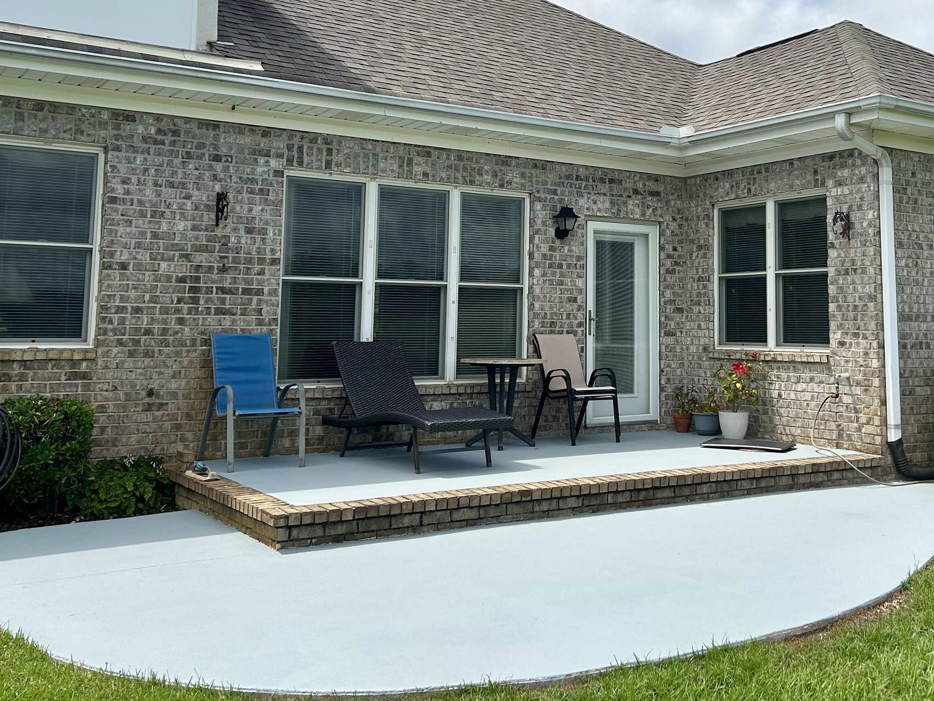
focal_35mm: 40
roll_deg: -0.4
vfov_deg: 35.4
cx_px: 594
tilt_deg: +6.7
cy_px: 202
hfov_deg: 46.3
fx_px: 1079
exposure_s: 1/5882
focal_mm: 5.7
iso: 50
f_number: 1.5
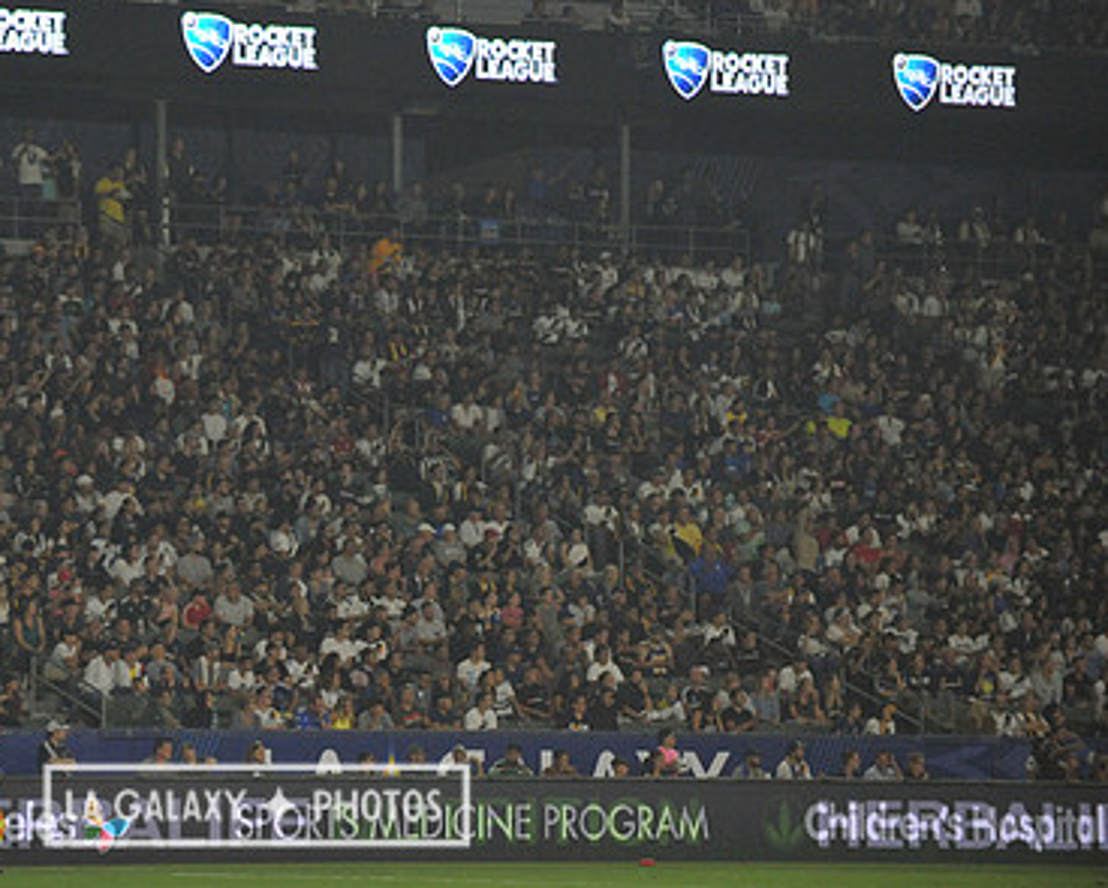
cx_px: 256
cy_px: 352
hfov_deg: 7.7
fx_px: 8237
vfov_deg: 6.2
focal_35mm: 251
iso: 3200
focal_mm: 170
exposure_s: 1/2500
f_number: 3.2
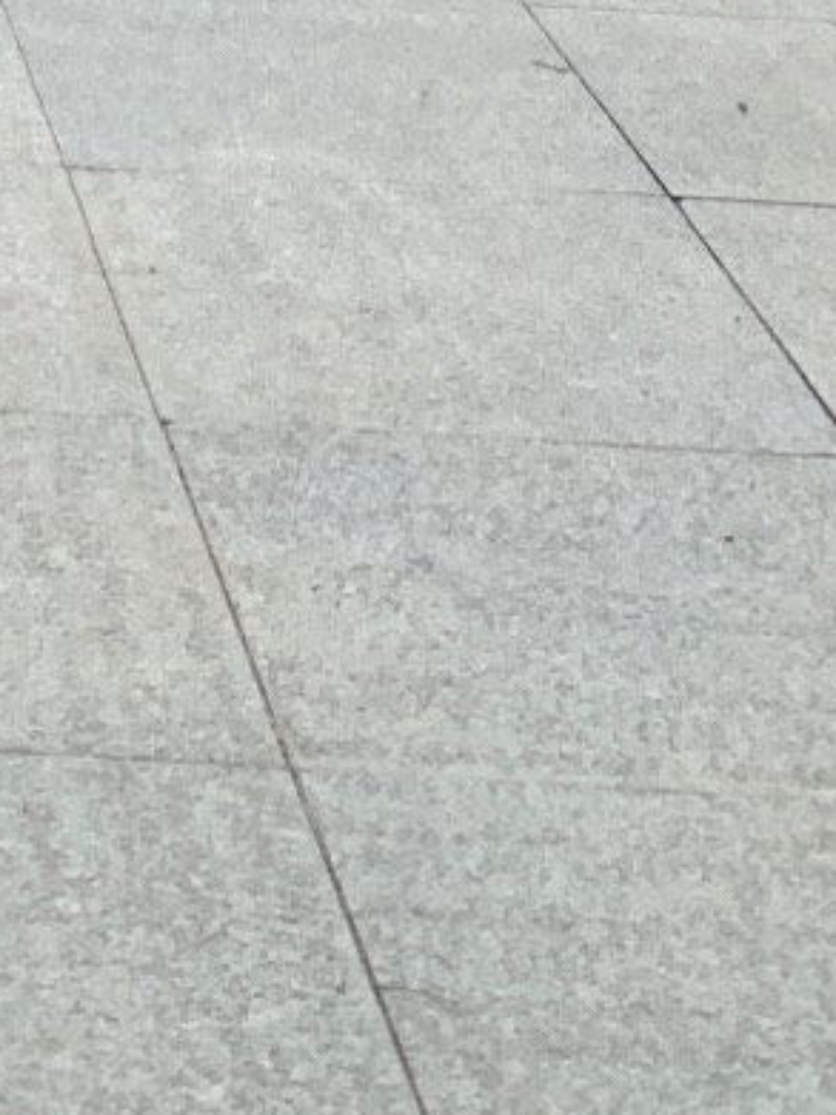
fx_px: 4285
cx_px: -796
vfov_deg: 12.8
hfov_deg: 10.3
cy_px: -1146
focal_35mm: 133
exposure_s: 1/96
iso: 100
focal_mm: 4.25
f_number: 1.8
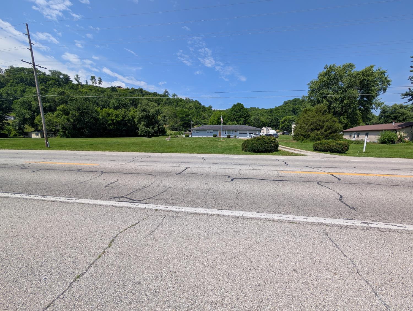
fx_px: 143
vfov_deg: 94.6
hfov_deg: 110.5
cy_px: 156
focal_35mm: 12
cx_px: 206
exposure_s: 1/2924
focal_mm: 2.02
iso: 50
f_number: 1.7
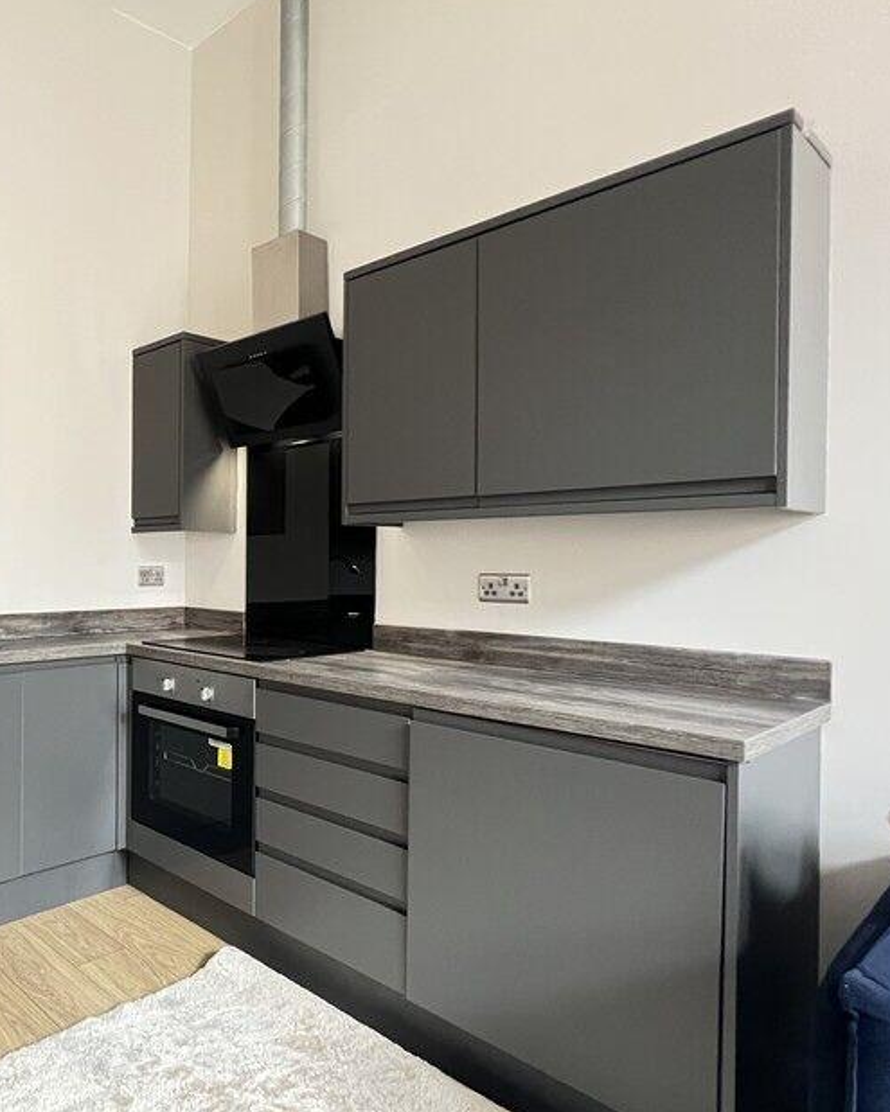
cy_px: 569
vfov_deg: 77.6
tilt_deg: -1.2
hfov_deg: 56.9
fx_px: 692
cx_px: 97
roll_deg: -0.3
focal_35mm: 21
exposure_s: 1/34
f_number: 1.8
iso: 640
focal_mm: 1.57
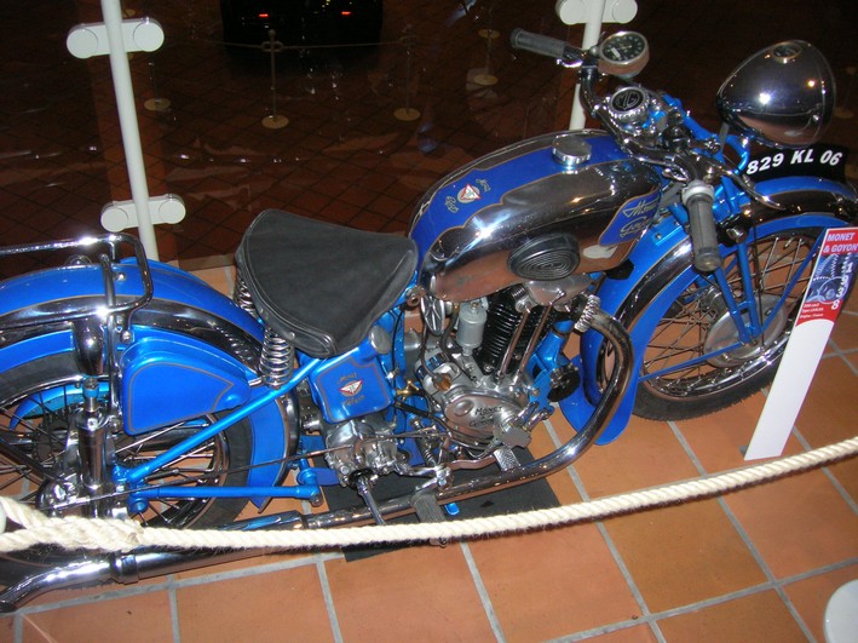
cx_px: 429
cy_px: 322
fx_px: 842
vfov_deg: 41.8
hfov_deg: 54.0
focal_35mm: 34
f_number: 2.9
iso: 138
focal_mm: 5.7
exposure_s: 1/60.1
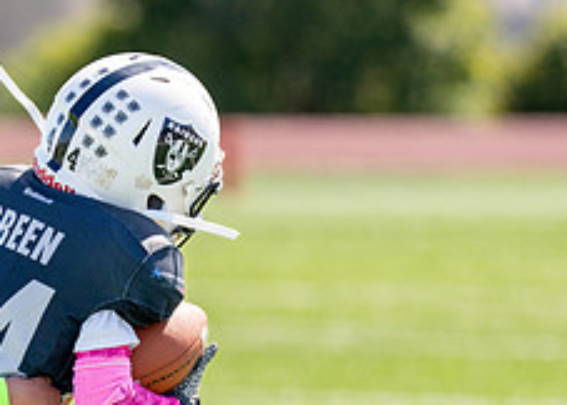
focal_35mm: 638
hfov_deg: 3.2
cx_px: 144
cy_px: 391
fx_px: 10271
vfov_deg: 2.3
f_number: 2.8
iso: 250
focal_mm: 200
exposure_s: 1/3200
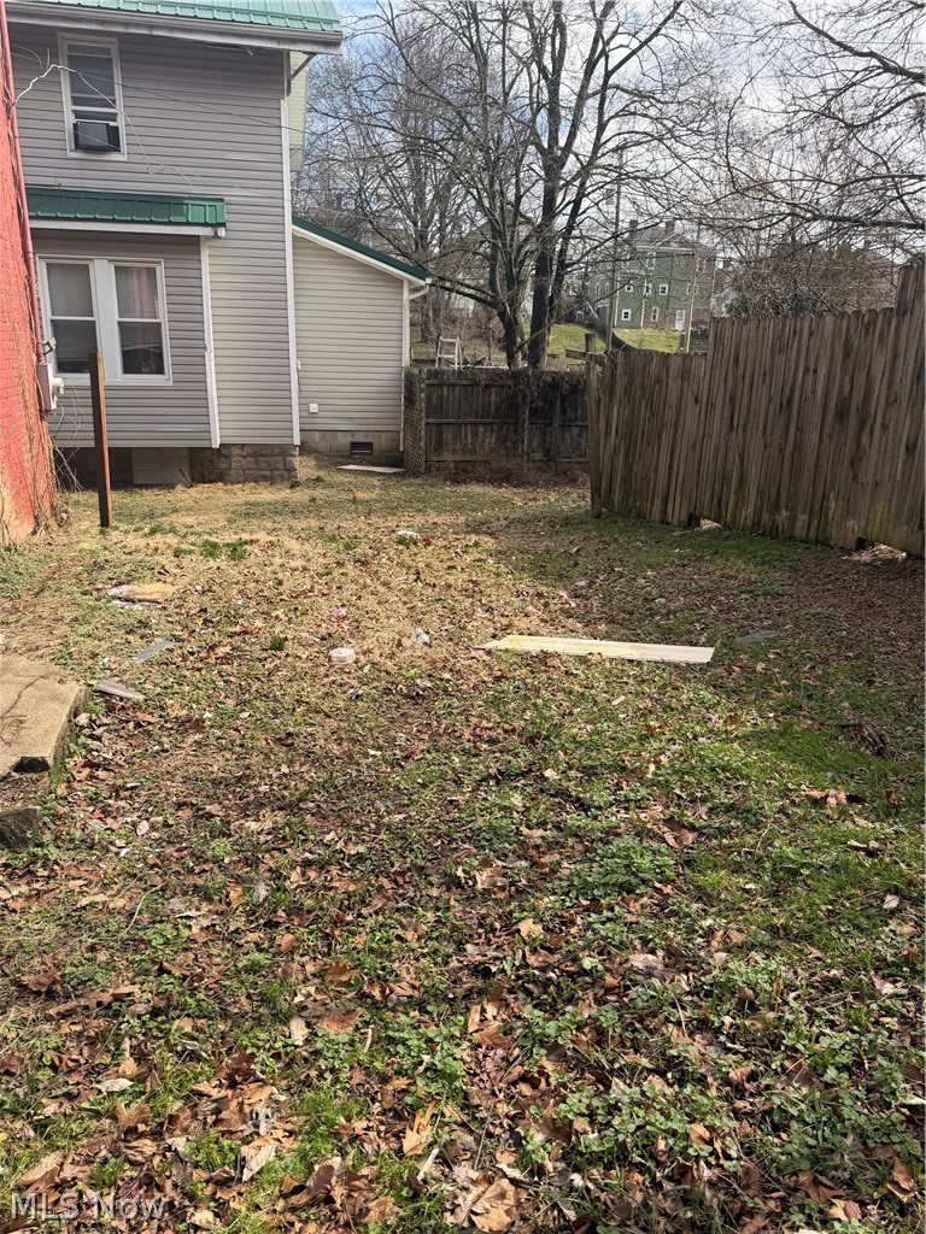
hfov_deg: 56.8
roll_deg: -1.2
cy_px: 617
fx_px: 856
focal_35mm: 24
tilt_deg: -17.4
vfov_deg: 71.6
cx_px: 463
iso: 80
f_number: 1.78
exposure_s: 1/1855
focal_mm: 6.76
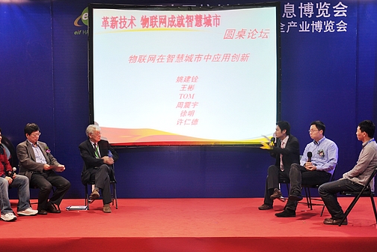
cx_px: 170
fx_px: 524
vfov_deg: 27.0
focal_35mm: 50
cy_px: 135
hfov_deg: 39.6
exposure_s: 1/10
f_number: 4
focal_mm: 28
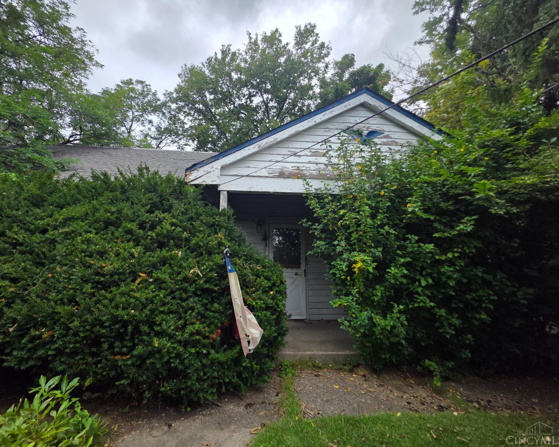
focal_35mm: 14
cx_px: 261
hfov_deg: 100.6
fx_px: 232
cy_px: 223
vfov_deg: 88.0
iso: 40
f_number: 1.9
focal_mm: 2.2
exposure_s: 1/836
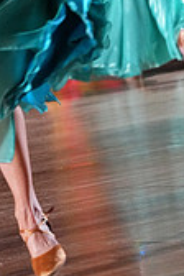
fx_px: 3726
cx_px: -94
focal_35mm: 486
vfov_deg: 4.2
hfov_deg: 2.8
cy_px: -74
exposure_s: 1/400
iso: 6400
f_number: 4.5
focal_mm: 141
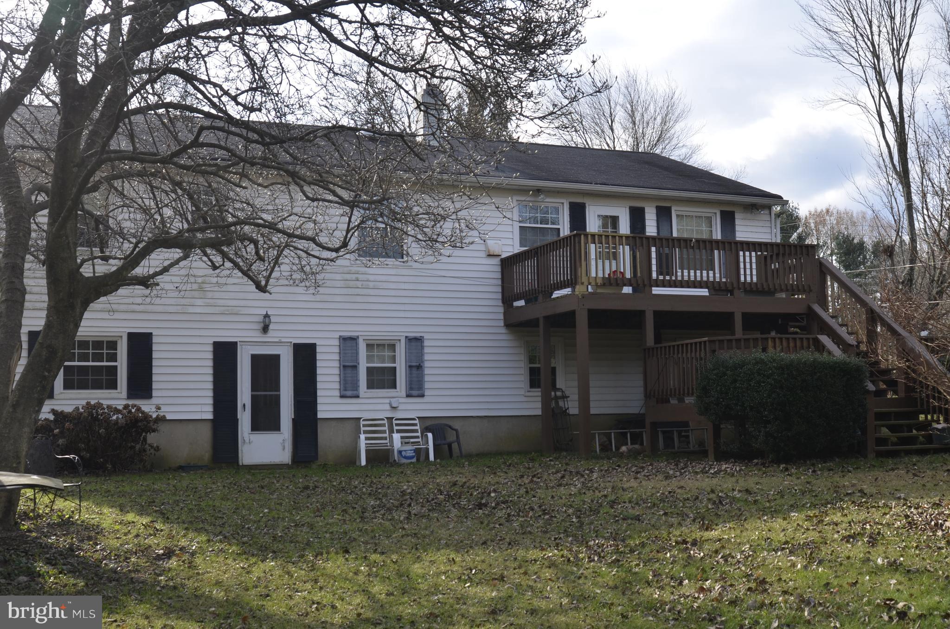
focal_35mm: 42
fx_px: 1106
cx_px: 475
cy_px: 314
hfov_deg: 46.5
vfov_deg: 31.7
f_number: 8
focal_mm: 28
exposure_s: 1/250
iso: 160
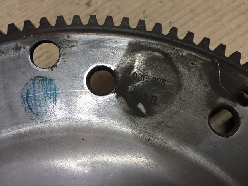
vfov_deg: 48.2
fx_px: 208
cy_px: 93
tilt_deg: -57.2
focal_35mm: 29
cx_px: 124
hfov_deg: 61.7
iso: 40
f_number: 2.2
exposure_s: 1/33
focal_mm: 4.15
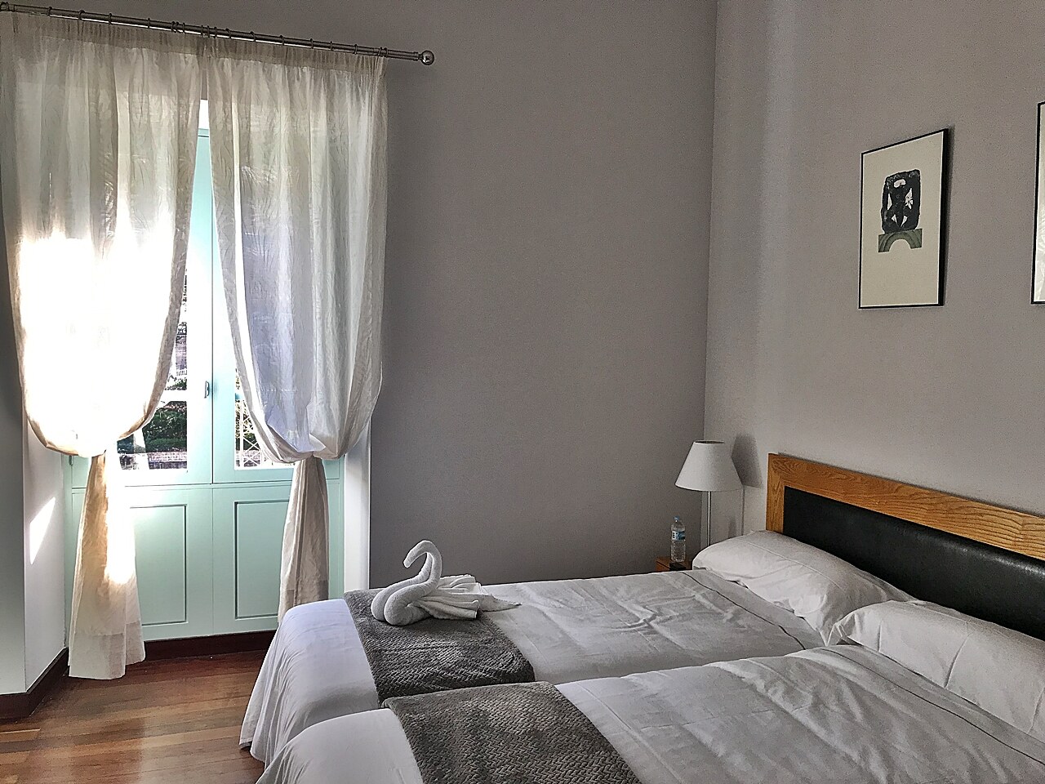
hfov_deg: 63.4
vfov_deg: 49.7
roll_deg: -1.3
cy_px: 392
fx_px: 845
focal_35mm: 28
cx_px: 522
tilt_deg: -3.9
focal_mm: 3.99
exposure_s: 1/104
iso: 20
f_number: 1.8
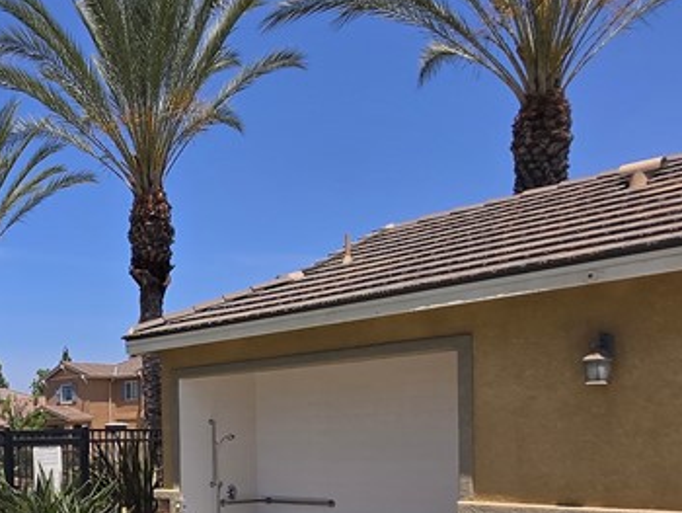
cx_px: -35
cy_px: 460
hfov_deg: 41.1
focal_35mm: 38
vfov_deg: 35.6
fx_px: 749
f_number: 2.2
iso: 25
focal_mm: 1.7
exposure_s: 1/1606
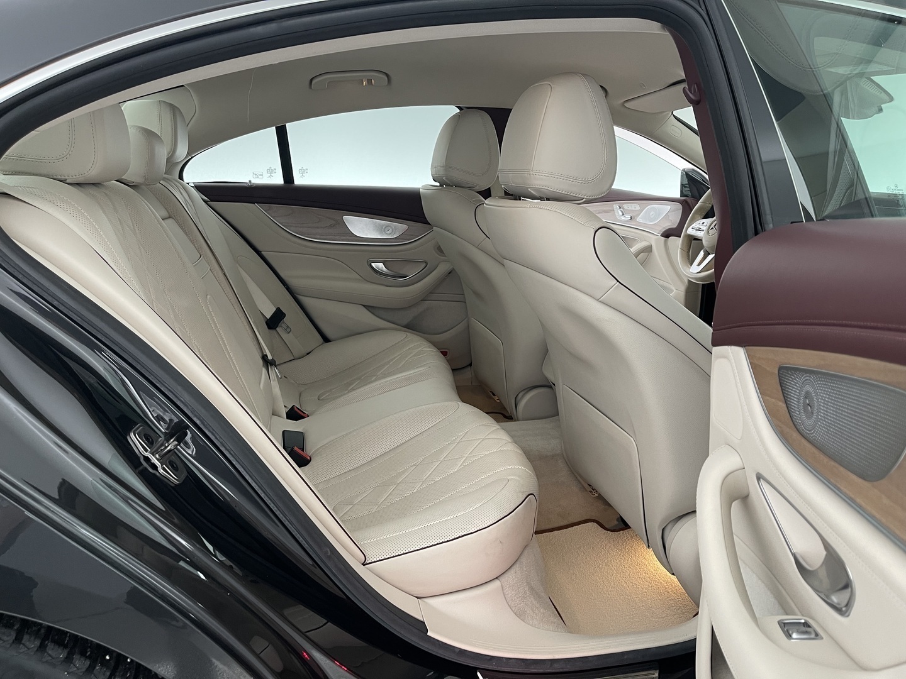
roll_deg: -1.3
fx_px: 654
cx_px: 453
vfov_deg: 54.9
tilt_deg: -14.2
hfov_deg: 69.4
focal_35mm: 25
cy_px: 340
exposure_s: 1/50
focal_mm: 5.1
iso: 160
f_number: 1.6
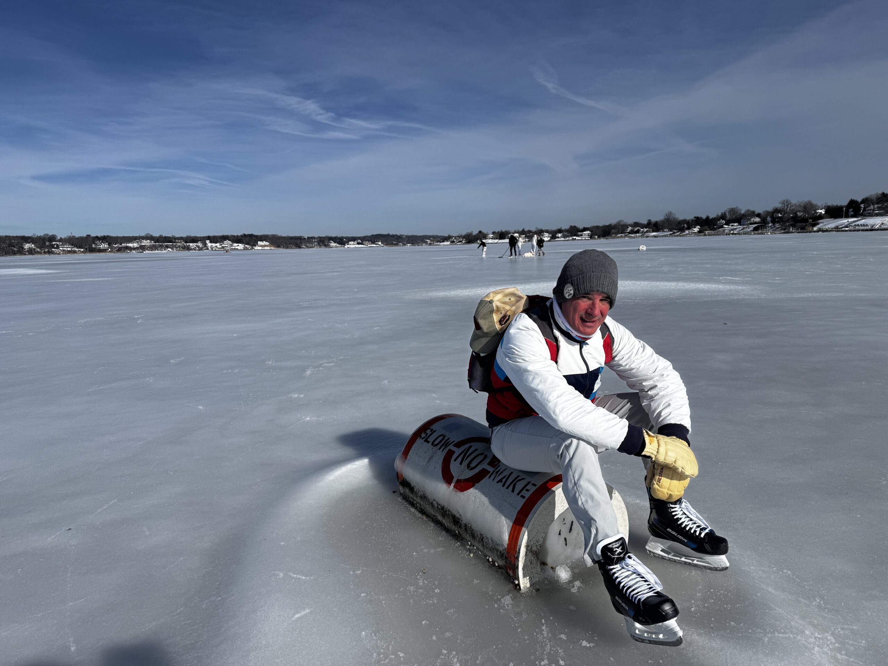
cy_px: 333
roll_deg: +1.0
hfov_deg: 71.6
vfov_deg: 56.8
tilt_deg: -11.8
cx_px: 444
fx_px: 616
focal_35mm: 24
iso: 64
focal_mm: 6.76
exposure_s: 1/12346
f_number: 1.78
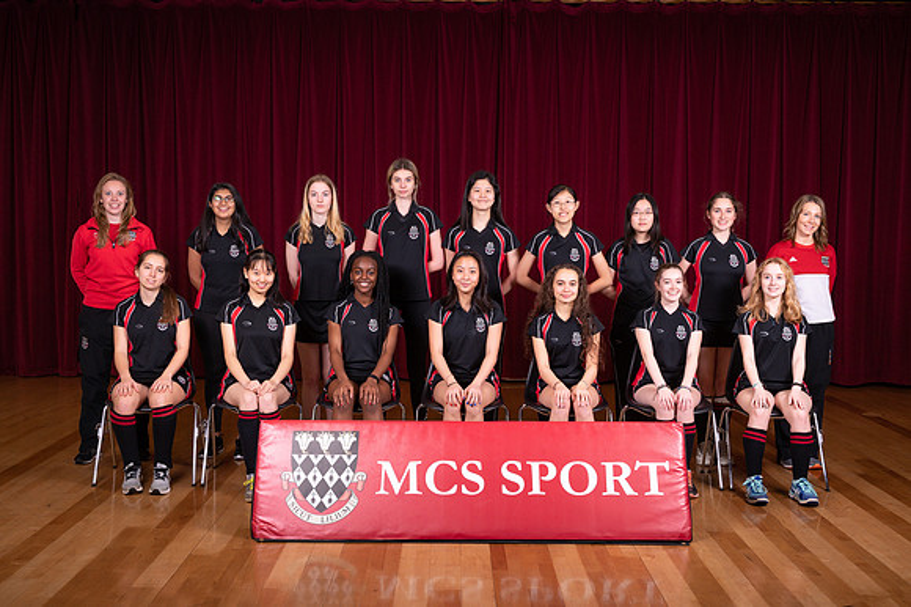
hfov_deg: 48.5
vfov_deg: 33.4
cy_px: 304
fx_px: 1012
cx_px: 456
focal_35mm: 40
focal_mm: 40
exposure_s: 1/50
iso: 800
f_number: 9
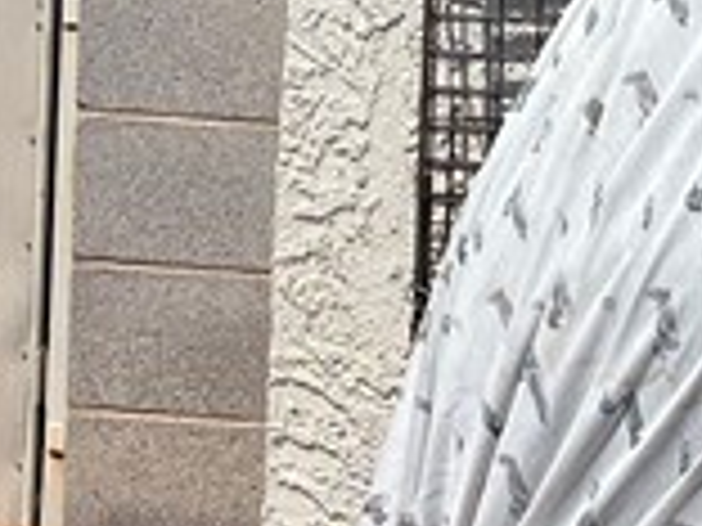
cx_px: 252
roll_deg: -3.1
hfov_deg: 11.5
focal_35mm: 171
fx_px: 3468
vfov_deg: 8.7
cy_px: 135
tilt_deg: -7.6
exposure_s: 1/6897
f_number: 1.6
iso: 50
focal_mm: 5.1
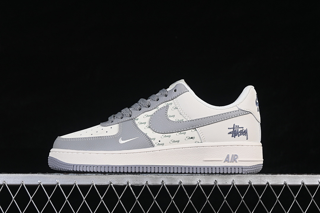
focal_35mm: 75
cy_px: 106
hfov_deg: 27.0
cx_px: 160
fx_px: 667
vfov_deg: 18.2
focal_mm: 50
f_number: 8
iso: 160
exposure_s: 1/80
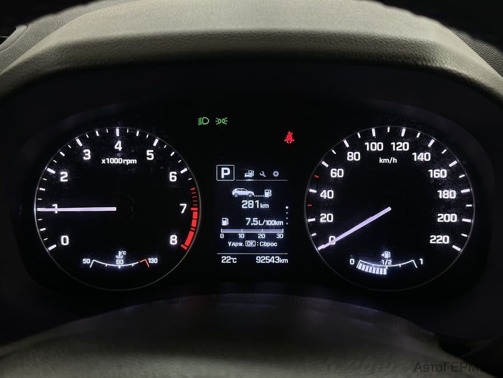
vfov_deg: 30.3
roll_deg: +0.4
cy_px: 189
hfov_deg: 39.7
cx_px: 252
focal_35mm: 48
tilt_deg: -23.2
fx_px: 697
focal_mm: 6.86
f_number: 1.78
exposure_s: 1/50
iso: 160
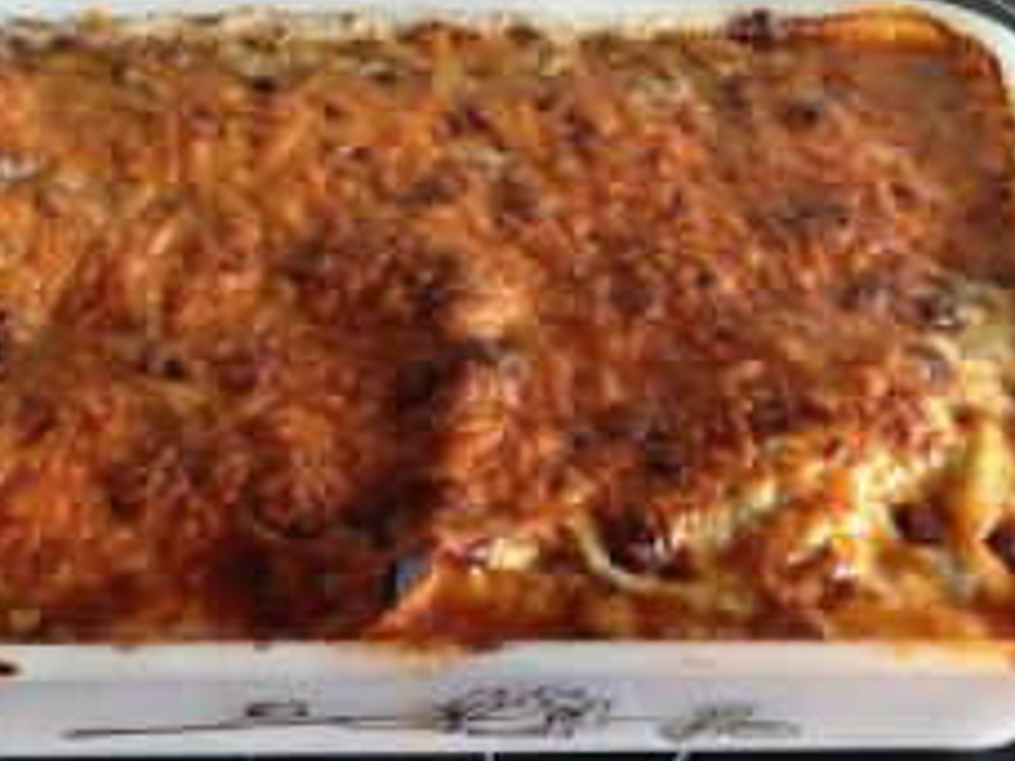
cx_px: 432
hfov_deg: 33.2
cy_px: 387
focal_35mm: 58
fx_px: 1701
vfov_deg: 25.2
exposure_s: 1/20
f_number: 2.4
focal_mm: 4.13
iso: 320
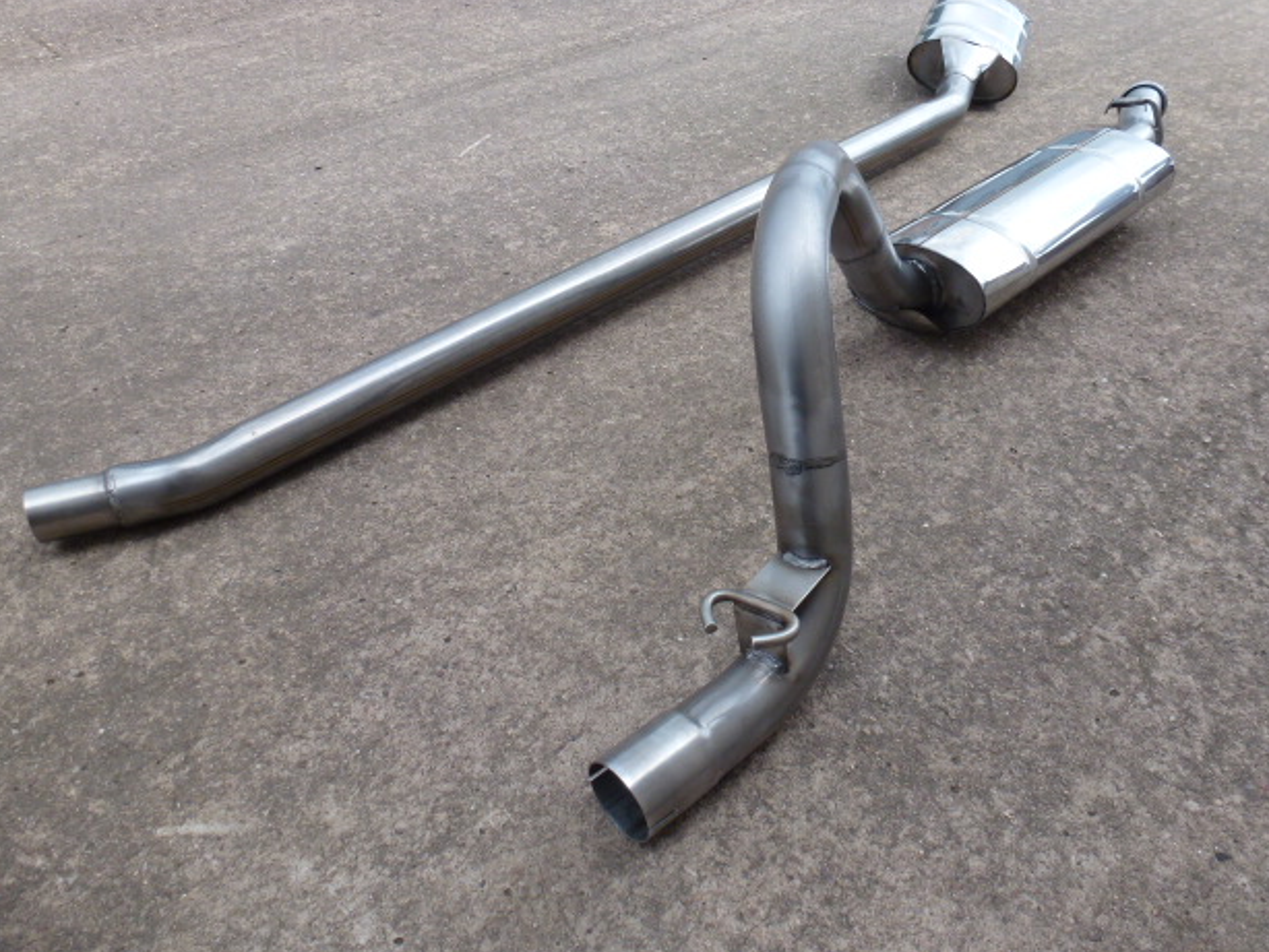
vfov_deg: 54.9
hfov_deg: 69.4
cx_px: 618
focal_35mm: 25
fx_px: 917
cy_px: 487
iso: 100
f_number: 4
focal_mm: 4.3
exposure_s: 1/320
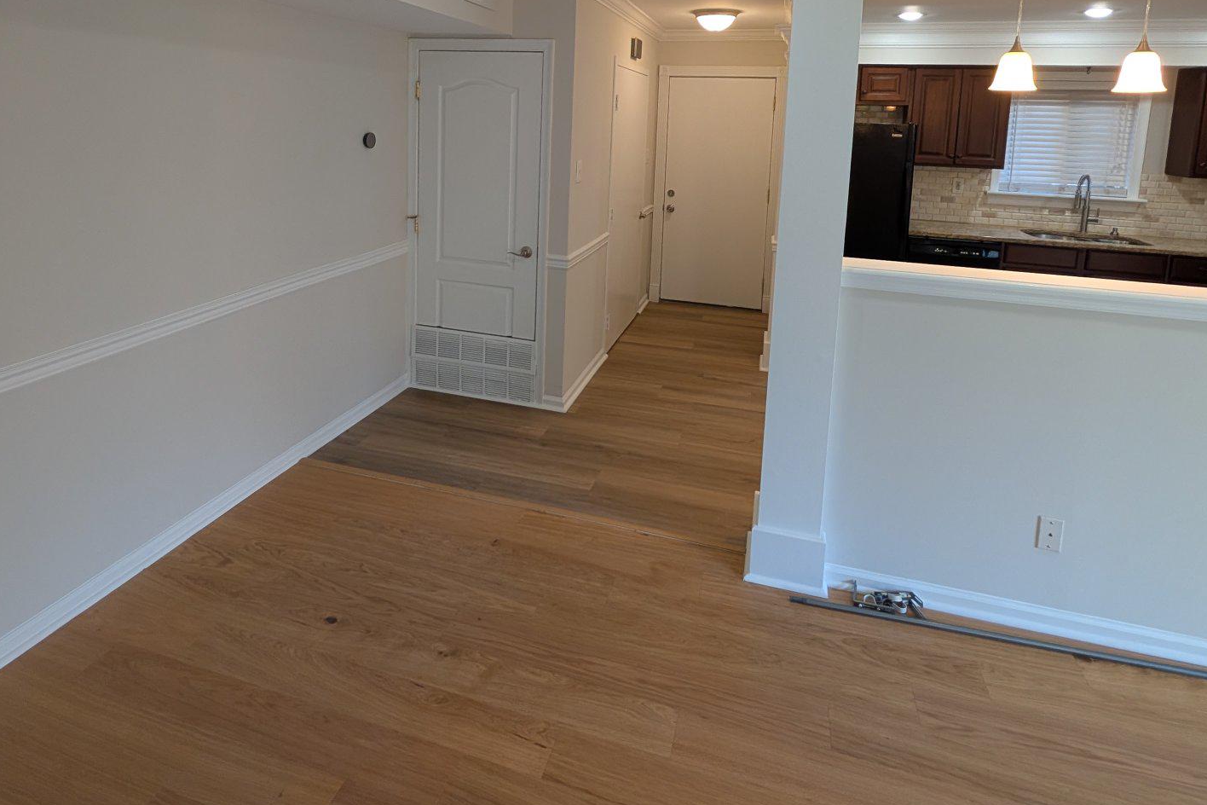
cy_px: 187
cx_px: 592
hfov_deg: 90.0
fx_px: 603
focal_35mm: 18
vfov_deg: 62.9
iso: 101
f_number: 1.7
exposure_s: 1/60
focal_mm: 2.02
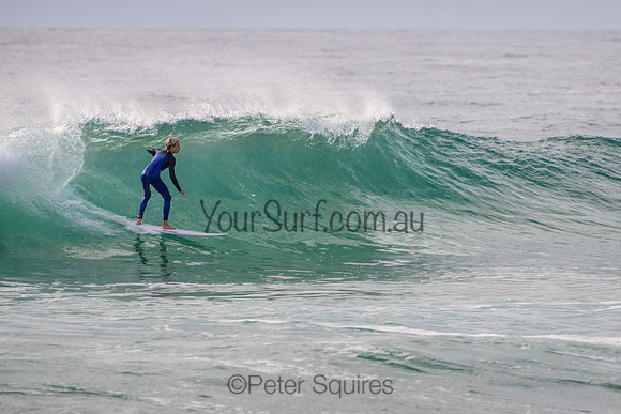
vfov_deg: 2.5
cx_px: 426
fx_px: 9492
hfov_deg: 3.7
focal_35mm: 550
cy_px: 187
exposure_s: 1/2000
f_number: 5.6
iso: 320
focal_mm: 400
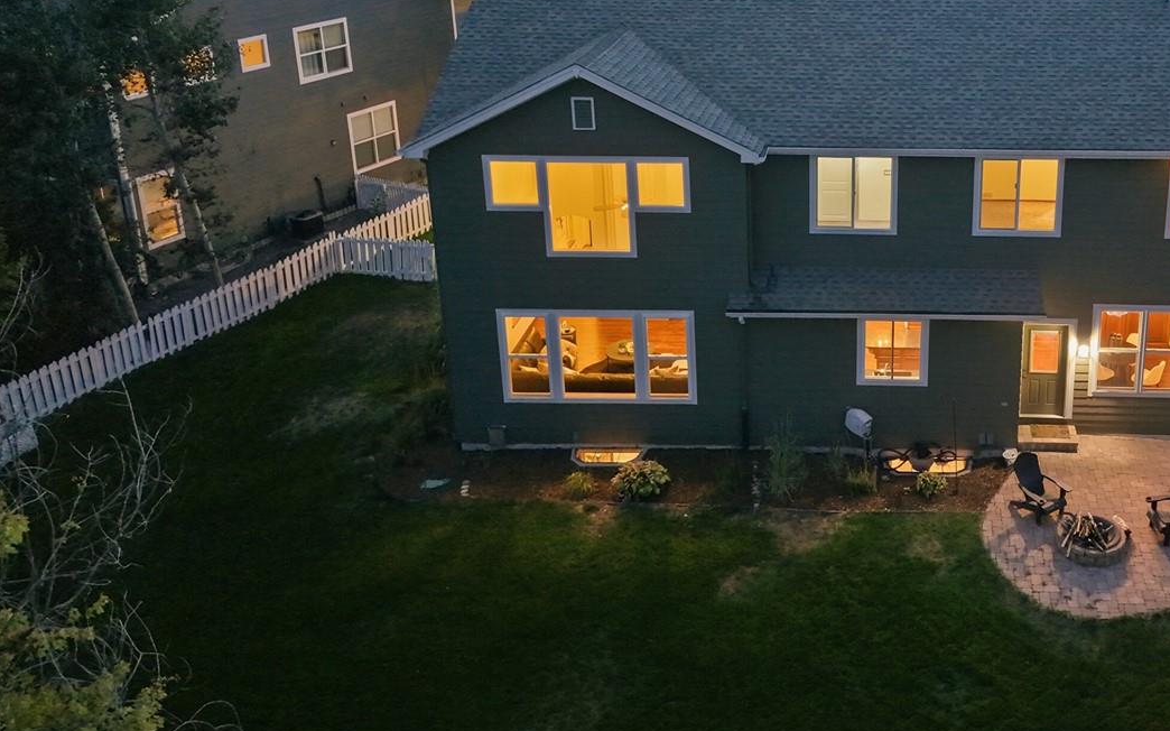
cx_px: 858
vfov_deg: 32.0
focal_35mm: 39
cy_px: 163
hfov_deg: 48.7
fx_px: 1243
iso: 1000
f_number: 1.8
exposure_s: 1/10
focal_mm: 8.7
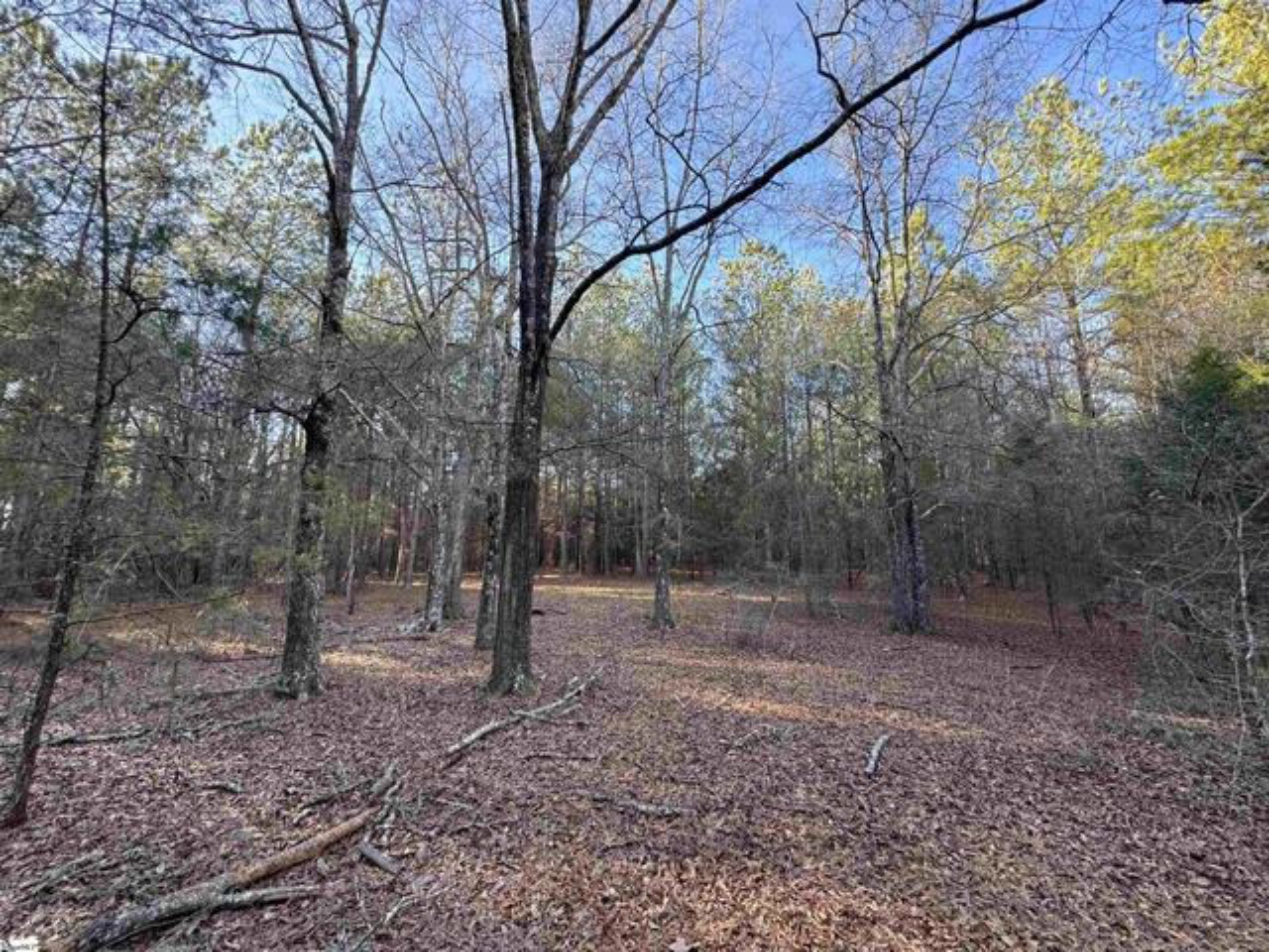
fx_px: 513
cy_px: 476
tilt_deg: +10.5
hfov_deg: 102.1
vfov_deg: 85.7
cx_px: 634
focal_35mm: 14
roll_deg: +0.2
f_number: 2.2
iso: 80
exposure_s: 1/99
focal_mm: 2.22
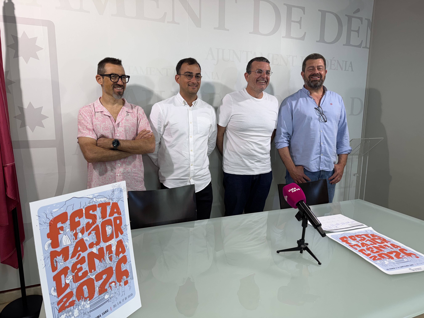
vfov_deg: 56.8
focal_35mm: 24
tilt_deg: -9.3
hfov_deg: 71.6
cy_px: 159
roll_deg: -0.5
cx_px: 212
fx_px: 294
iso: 64
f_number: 1.78
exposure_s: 1/121
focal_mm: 6.76
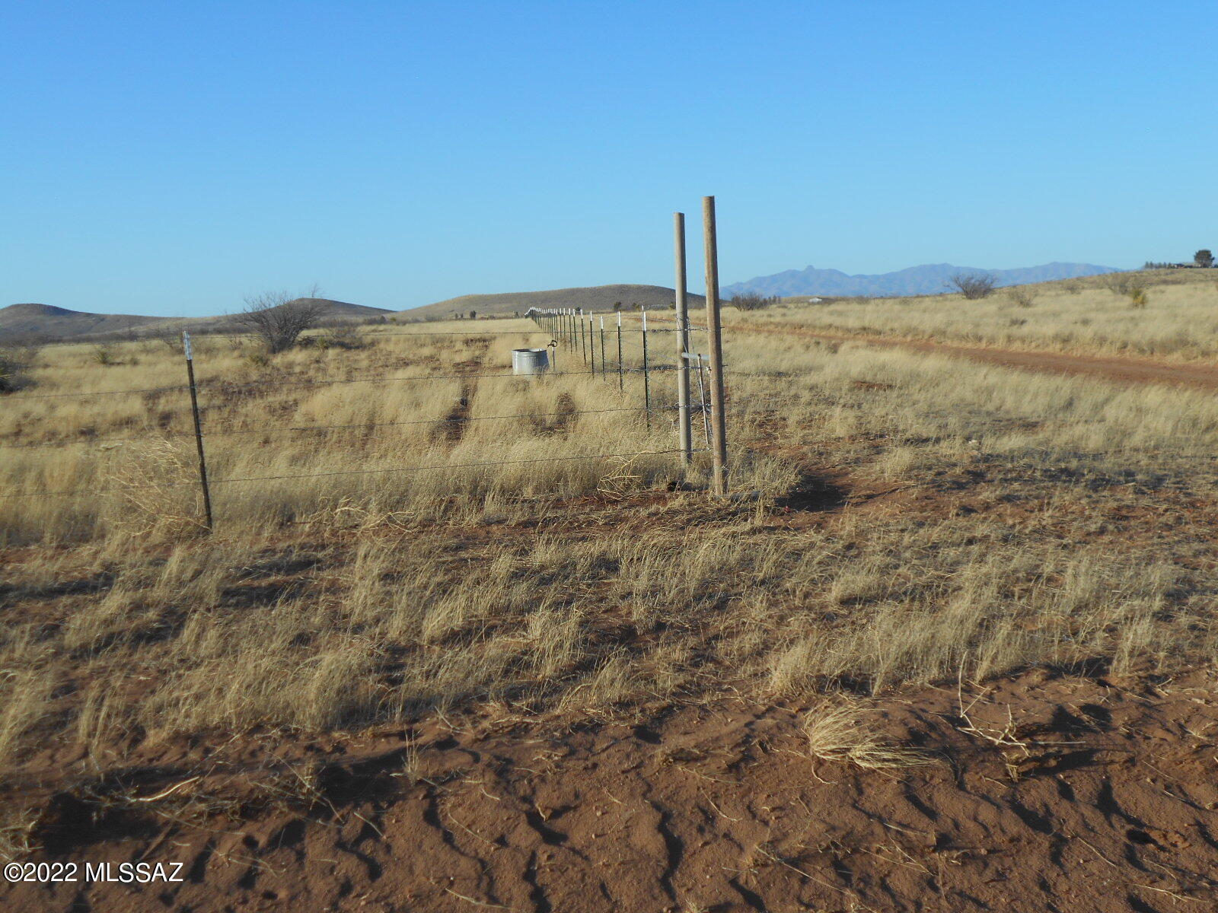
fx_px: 1513
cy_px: 456
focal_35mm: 43
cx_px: 609
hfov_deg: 43.9
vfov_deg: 33.6
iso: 80
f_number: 4.2
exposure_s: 1/640
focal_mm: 7.7
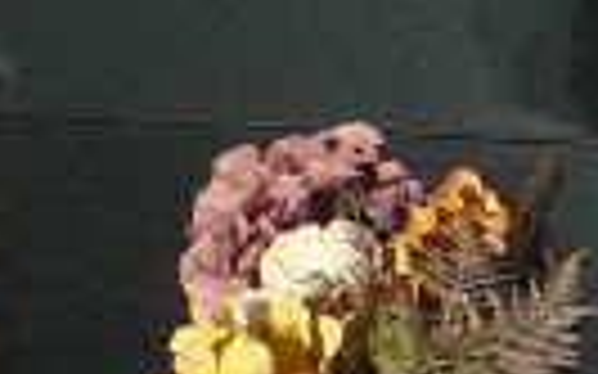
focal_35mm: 178
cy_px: 104
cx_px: -40
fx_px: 2900
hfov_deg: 11.6
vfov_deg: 7.4
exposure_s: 1/500
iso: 80
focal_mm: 5.2
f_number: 5
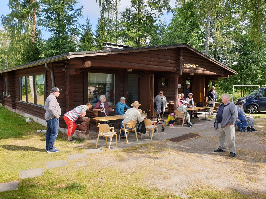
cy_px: 100
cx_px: 133
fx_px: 200
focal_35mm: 26
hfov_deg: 67.3
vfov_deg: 53.1
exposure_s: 1/578
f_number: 2.4
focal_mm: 4.3
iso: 50
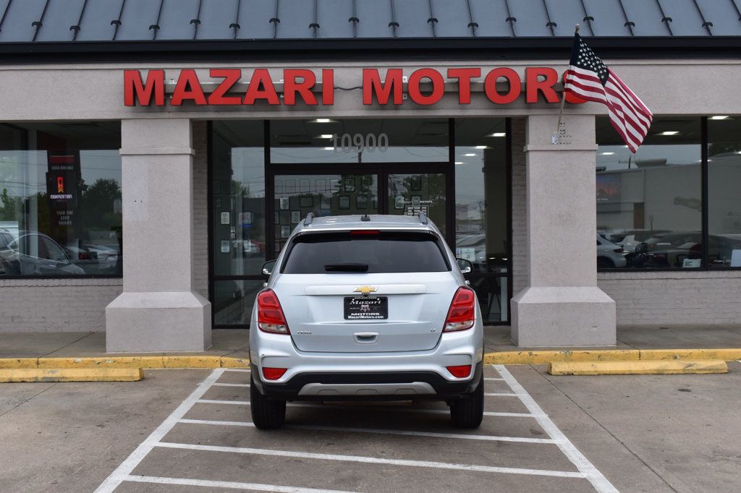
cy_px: 246
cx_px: 370
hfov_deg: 41.1
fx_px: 988
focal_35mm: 48
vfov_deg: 28.1
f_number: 10
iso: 400
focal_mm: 32
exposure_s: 1/250
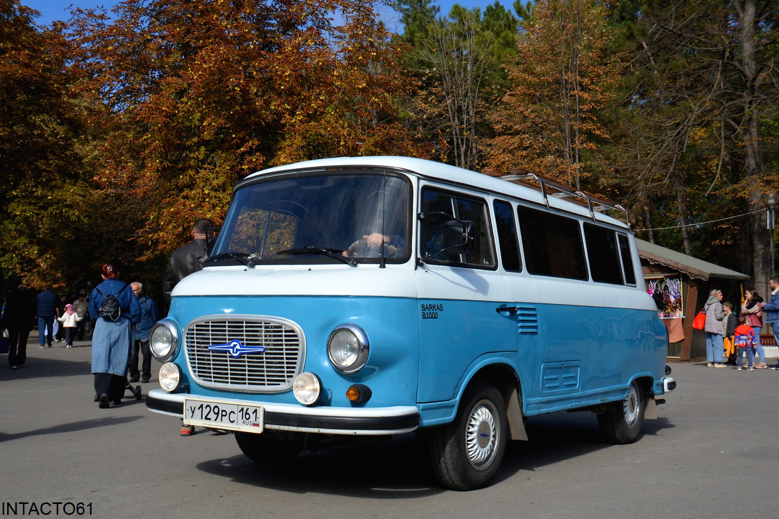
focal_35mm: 39
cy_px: 260
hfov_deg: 49.5
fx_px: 844
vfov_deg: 34.2
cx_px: 390
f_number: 7.1
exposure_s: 1/1600
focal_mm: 26
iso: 400
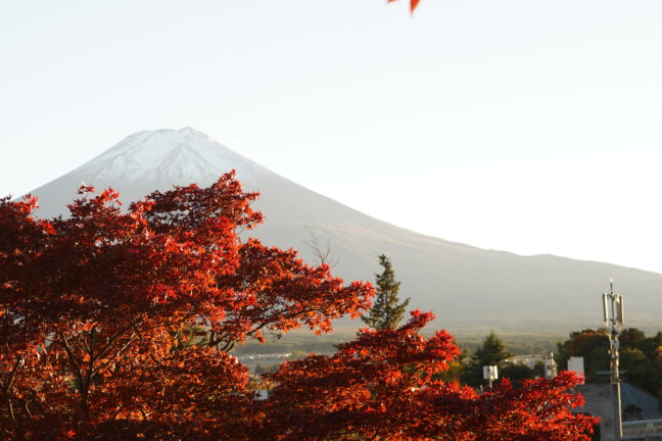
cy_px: 177
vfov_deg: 17.3
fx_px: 1453
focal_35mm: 79
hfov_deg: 25.4
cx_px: 173
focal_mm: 50
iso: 640
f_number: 5
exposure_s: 1/640
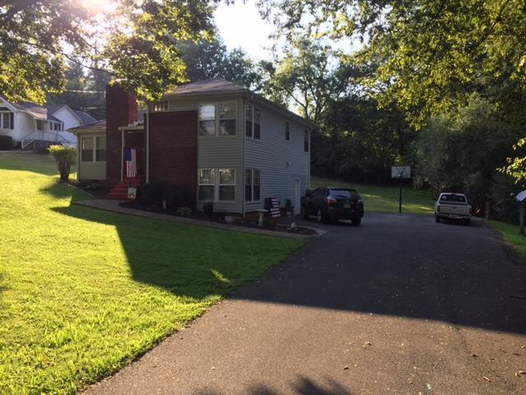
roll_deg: -0.7
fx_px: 441
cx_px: 263
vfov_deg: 48.2
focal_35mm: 29
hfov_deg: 61.7
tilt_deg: -0.9
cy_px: 198
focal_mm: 4.15
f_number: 2.2
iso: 32
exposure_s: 1/370
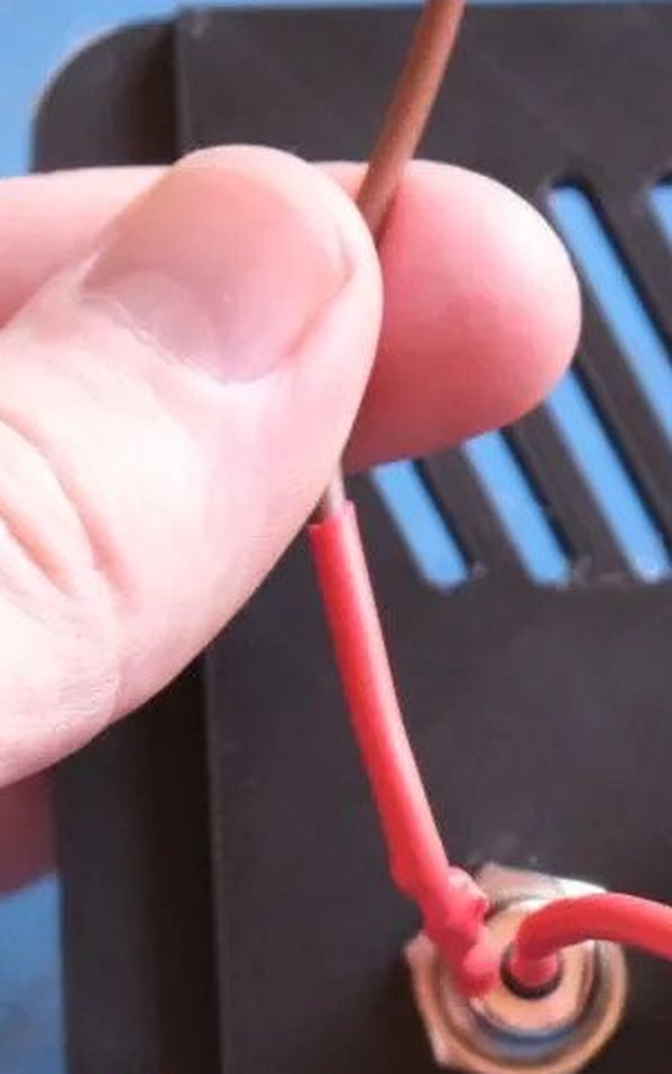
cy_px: 891
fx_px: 6177
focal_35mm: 211
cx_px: 752
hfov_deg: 6.2
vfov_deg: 9.9
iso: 6400
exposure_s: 1/125
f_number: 5.6
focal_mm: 55
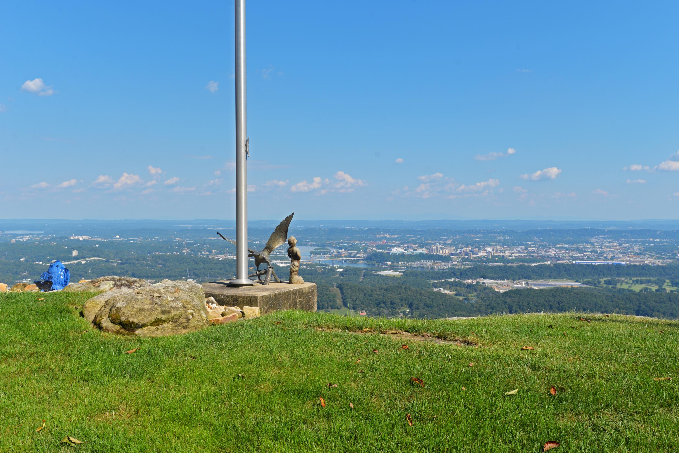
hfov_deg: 58.7
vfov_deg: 41.1
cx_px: 340
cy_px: 226
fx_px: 604
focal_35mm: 32
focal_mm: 32
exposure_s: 1/250
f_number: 8
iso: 100
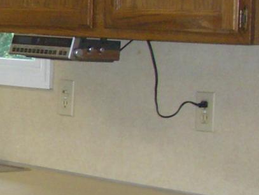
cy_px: 137
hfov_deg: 9.6
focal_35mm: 191
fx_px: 1430
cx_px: -265
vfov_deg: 7.8
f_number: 2.8
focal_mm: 7.9
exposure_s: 1/60
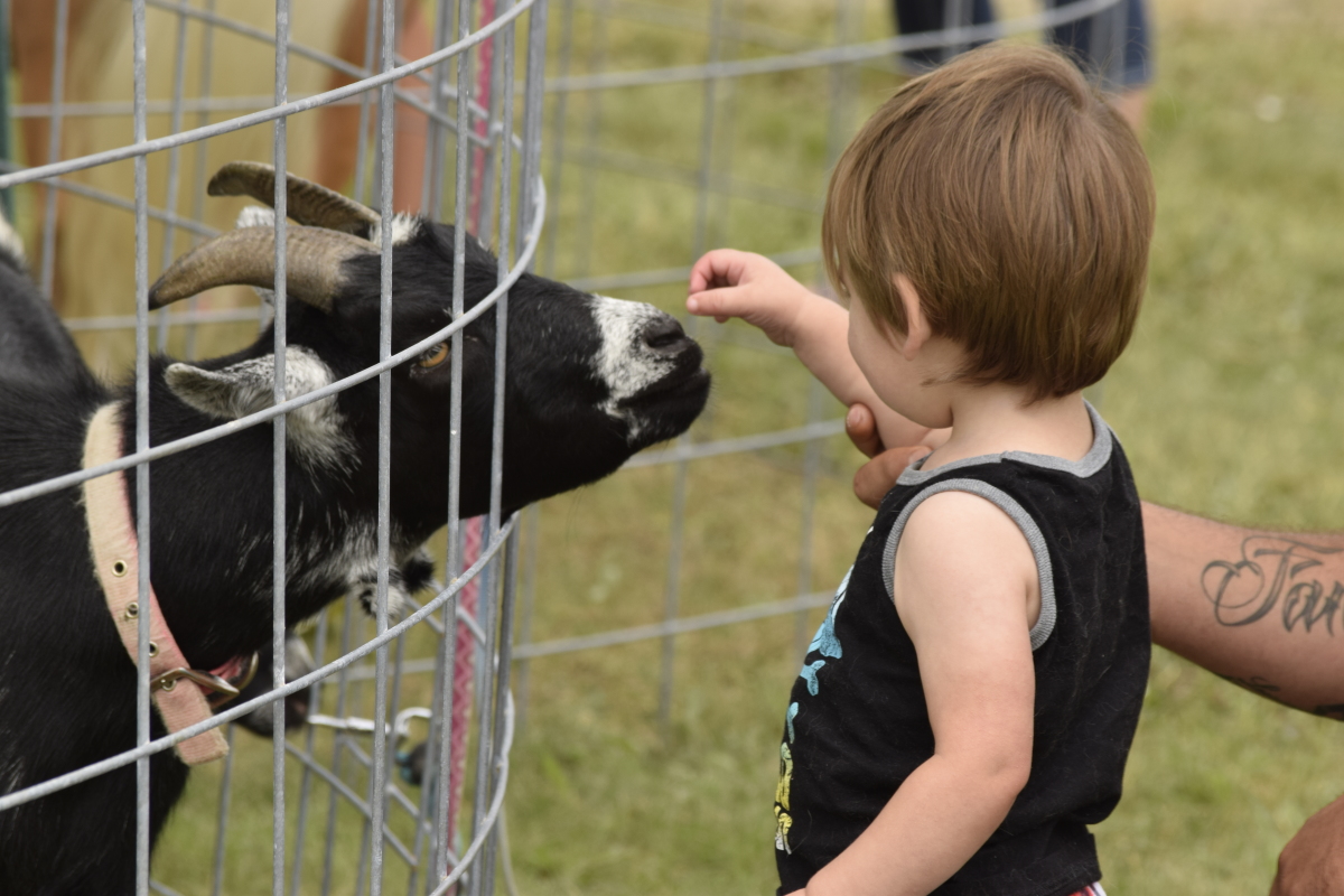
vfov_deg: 4.6
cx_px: 672
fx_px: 11199
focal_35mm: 300
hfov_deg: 6.9
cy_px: 448
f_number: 8
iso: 200
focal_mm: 200
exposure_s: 1/250
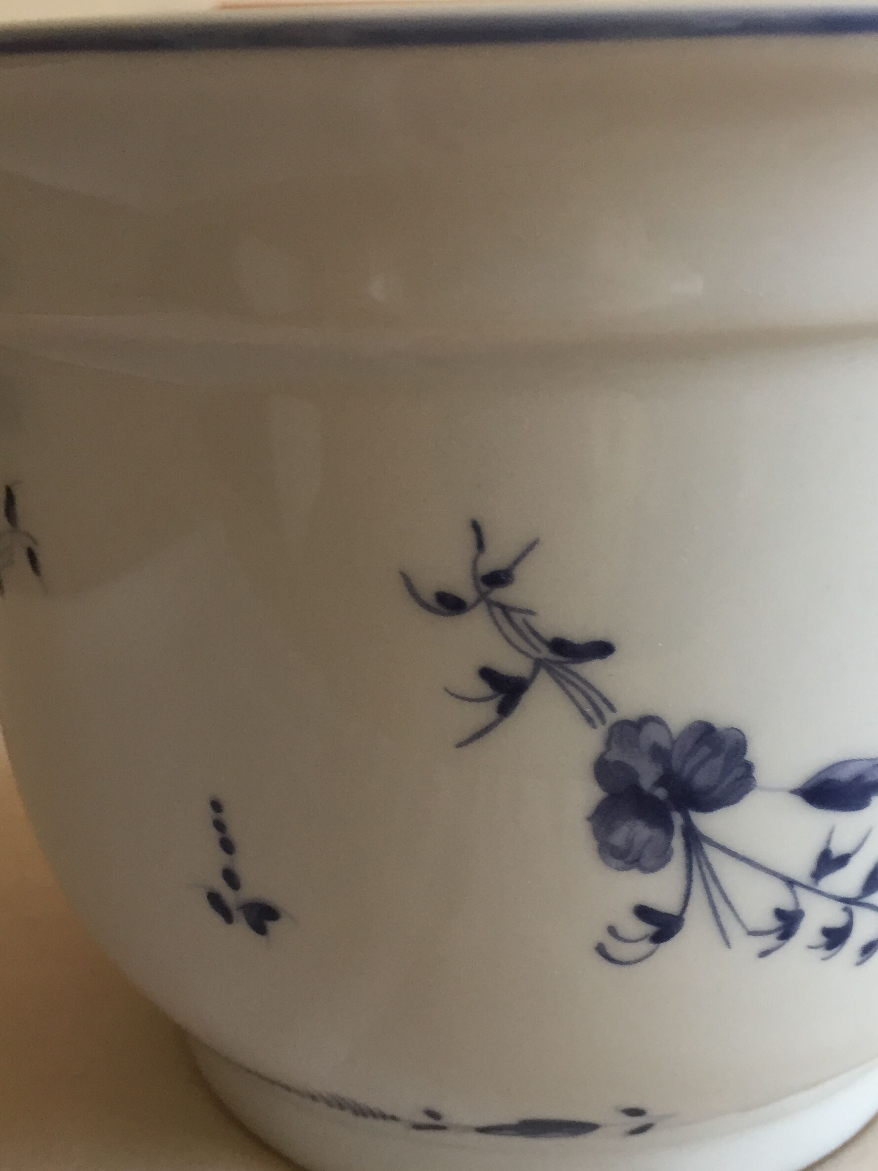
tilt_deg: -21.2
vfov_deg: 46.6
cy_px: 690
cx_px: 518
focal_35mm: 40
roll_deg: +1.6
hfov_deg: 35.9
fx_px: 1353
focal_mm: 4.15
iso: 100
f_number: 2.2
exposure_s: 1/33
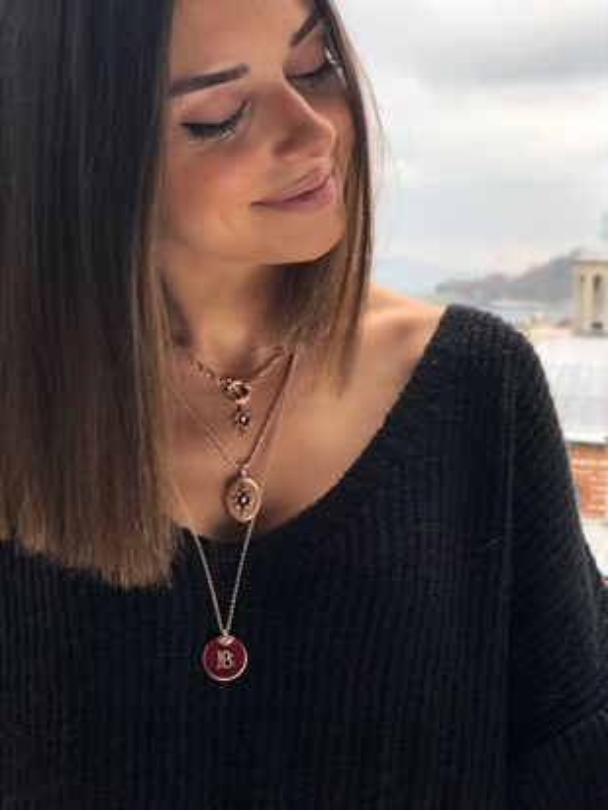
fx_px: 1334
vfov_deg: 33.8
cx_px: 304
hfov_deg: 25.7
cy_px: 405
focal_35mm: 57
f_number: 2.8
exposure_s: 1/123
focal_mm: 6.6
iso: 20
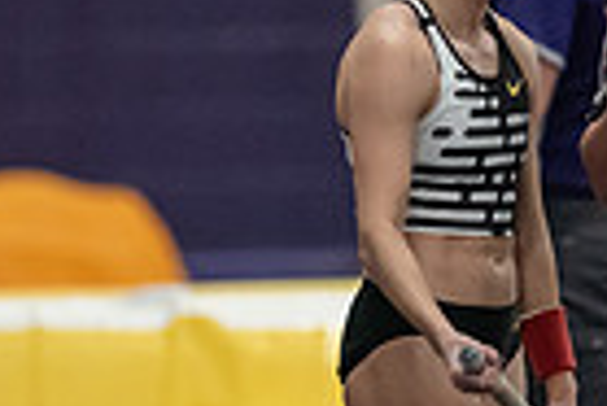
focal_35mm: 1249
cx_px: 576
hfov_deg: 1.6
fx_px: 21081
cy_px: 225
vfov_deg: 1.1
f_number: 2.8
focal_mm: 300
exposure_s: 1/800
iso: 5000
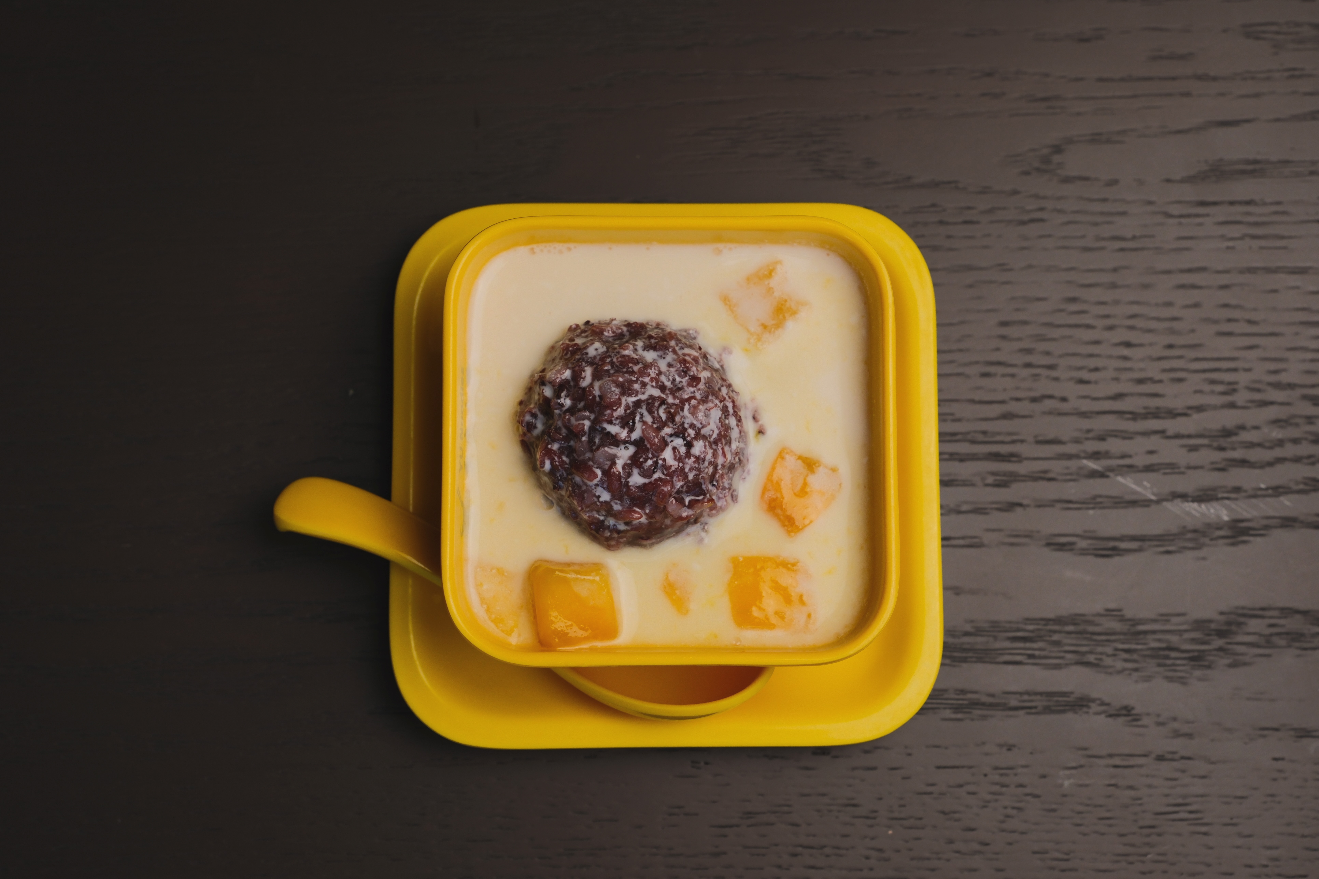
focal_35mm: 50
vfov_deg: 27.0
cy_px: 440
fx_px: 1832
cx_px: 660
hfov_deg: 39.6
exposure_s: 1/350
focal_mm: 33
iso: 800
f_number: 4
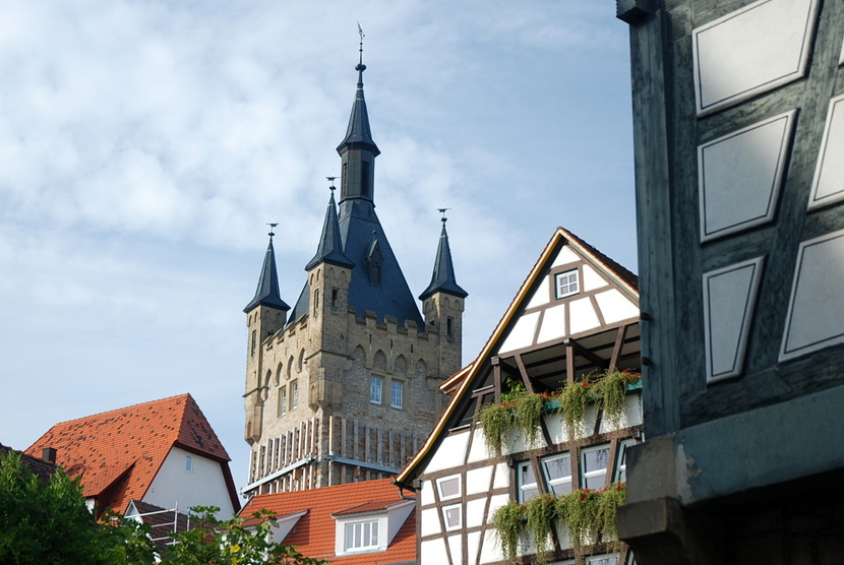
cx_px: 359
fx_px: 1737
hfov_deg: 27.3
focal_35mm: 74
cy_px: 323
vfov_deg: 18.5
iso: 100
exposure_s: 1/80
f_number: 4.5
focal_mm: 40
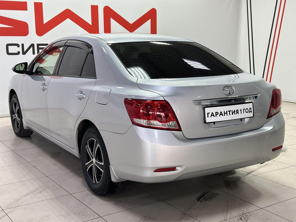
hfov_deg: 39.7
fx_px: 410
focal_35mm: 48
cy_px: 111
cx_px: 148
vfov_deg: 30.3
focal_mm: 6.86
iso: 100
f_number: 1.78
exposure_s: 1/100
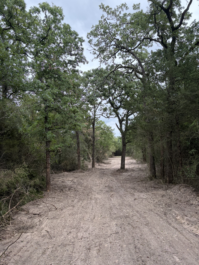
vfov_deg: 67.3
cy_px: 132
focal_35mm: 26
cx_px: 100
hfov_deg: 53.1
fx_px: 199
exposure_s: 1/1196
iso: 64
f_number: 1.6
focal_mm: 5.96
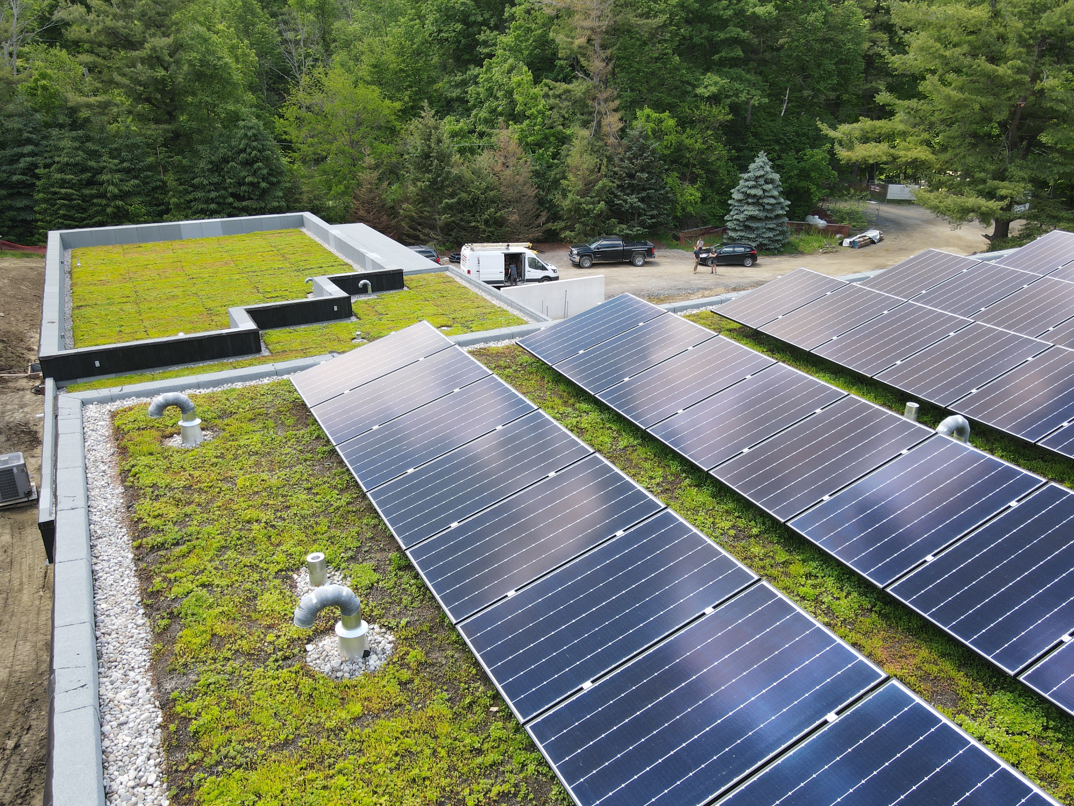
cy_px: 424
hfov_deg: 67.2
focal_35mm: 26
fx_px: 807
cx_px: 568
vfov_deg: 53.0
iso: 100
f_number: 2.8
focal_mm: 4.5
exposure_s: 1/90
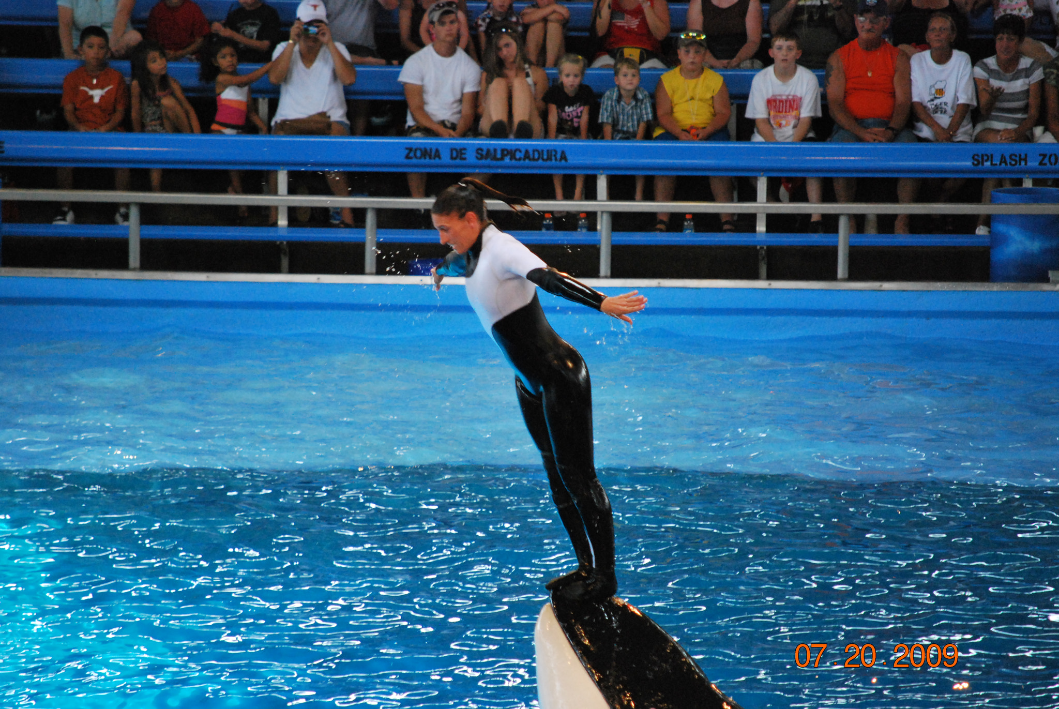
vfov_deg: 4.6
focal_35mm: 300
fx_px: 8836
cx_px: 530
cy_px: 354
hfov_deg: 6.9
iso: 1600
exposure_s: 1/250
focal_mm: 200
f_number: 5.6
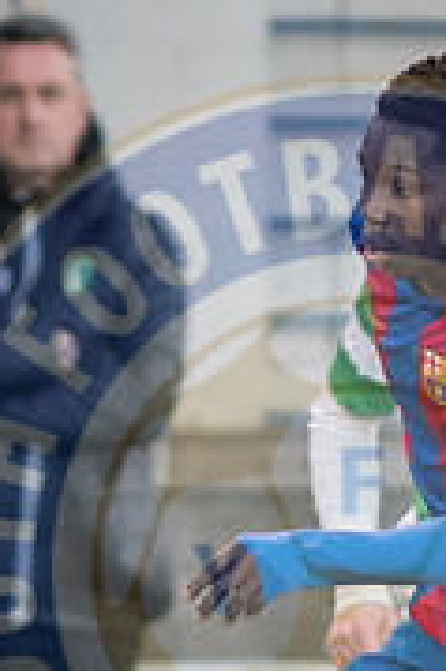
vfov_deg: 1.8
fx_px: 21057
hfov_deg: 1.2
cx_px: 360
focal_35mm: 1131
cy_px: 559
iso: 800
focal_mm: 300
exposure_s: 1/1000
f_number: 3.5
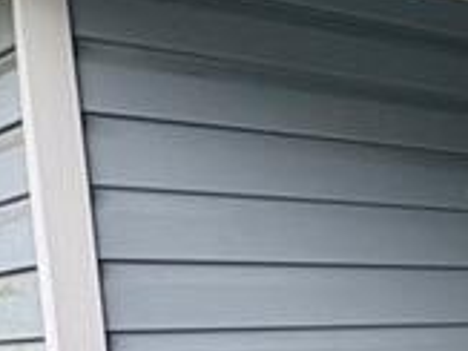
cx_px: 815
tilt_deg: -4.8
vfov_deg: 16.0
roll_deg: +3.0
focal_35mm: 88
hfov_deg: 18.2
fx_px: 1189
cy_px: 443
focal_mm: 2.22
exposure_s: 1/77
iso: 250
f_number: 2.2
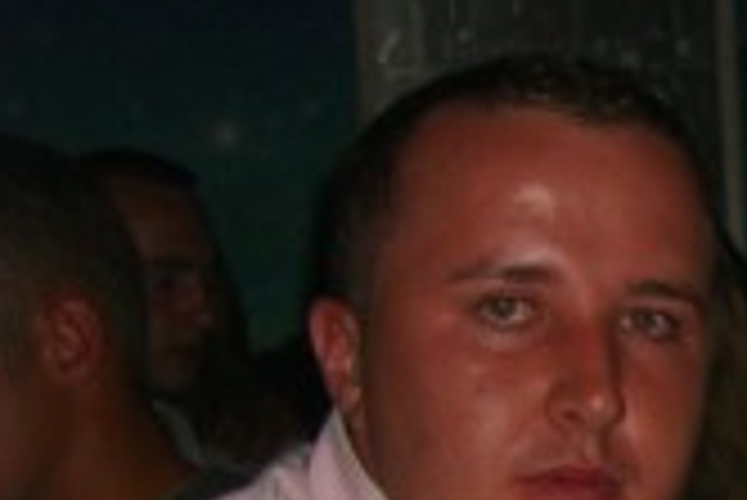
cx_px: 1215
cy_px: 536
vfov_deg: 9.5
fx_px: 2970
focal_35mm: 143
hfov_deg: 13.3
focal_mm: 7.9
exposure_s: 1/60
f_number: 2.8
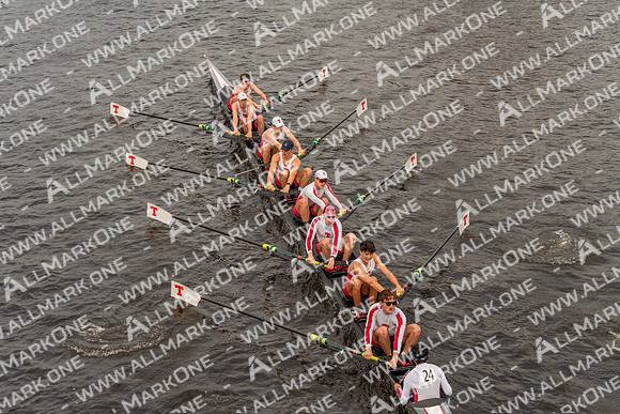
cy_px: 207
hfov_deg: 28.8
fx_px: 1206
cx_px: 310
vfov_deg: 19.5
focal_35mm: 70
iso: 500
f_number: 5
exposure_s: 1/2500
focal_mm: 70
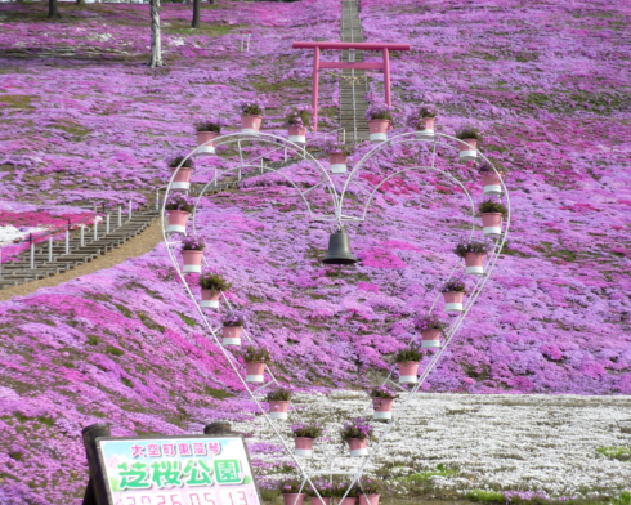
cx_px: 316
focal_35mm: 61
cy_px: 283
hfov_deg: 31.0
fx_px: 1139
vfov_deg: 25.0
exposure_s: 1/500
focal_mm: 8.4
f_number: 3.2
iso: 100
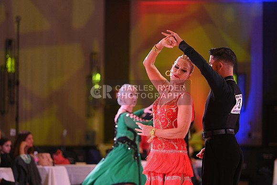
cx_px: 138
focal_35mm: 200
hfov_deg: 10.3
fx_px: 1539
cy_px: 92
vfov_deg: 6.9
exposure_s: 1/200
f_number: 4.5
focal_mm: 200
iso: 1600
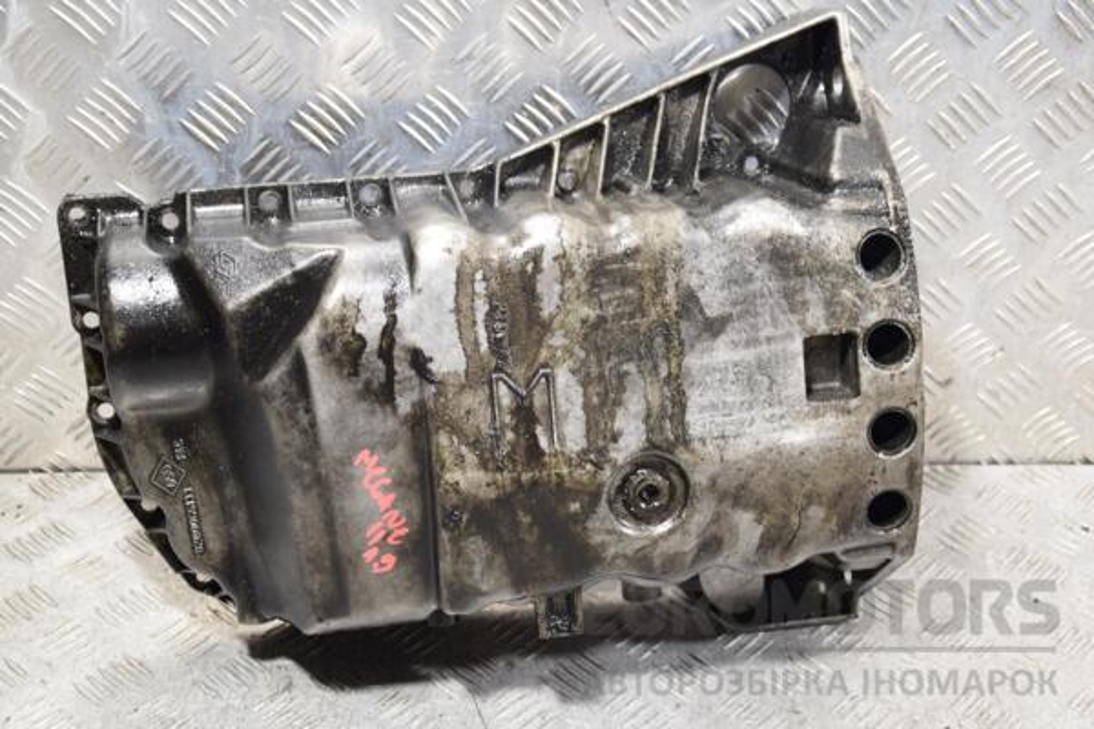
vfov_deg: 23.8
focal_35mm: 57
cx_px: 547
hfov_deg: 35.1
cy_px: 364
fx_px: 1732
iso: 720
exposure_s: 1/60
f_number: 4.5
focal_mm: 38
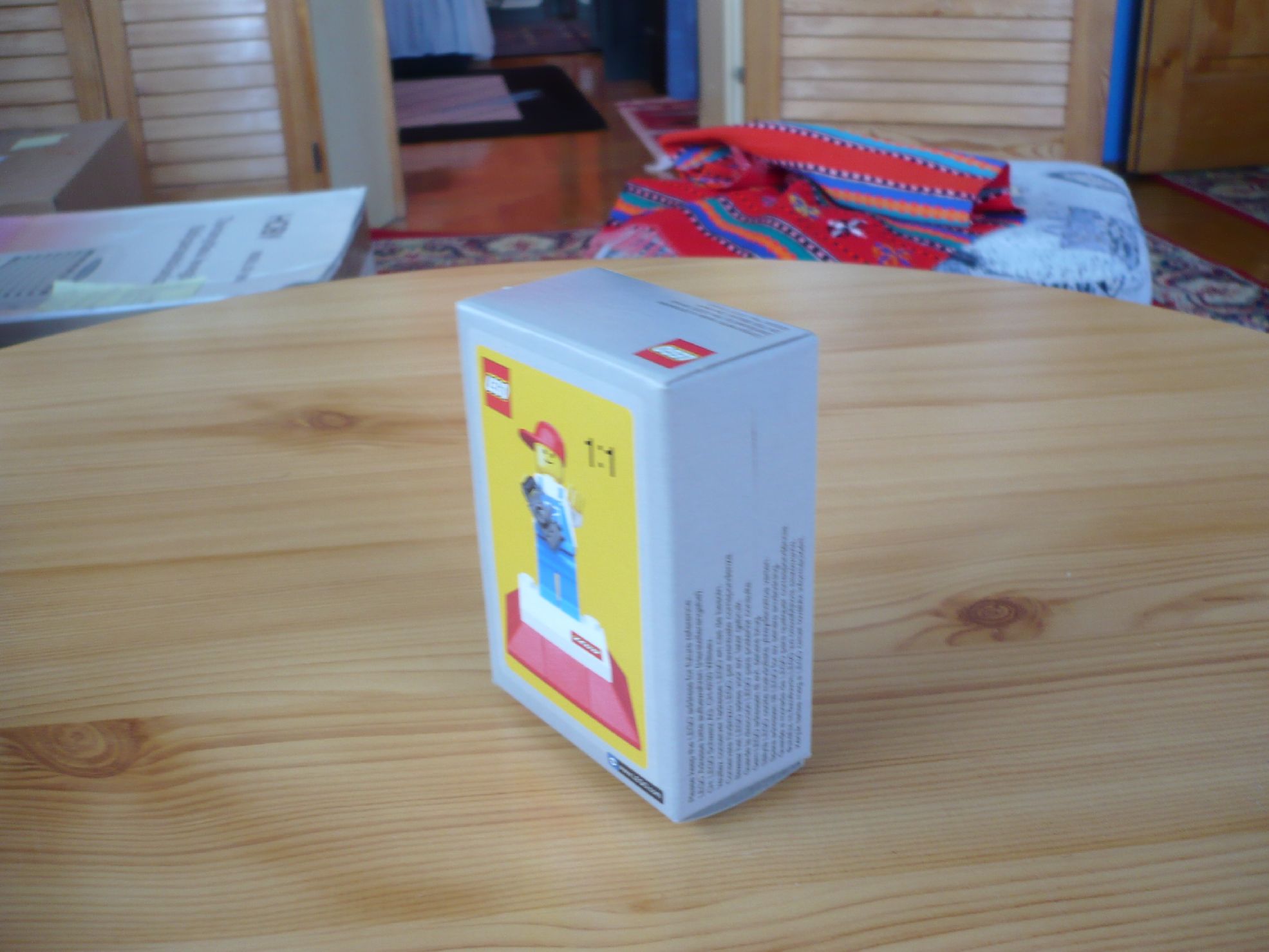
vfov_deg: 40.7
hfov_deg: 52.6
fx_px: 1283
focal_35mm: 35
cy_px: 476
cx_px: 634
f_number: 2.8
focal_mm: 5.8
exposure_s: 1/25
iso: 100
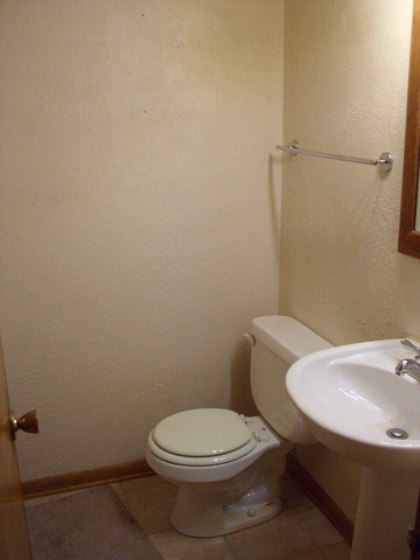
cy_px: 280
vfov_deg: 49.0
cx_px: 210
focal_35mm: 38
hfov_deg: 37.7
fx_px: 615
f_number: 2.9
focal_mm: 6.3
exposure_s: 1/60
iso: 400
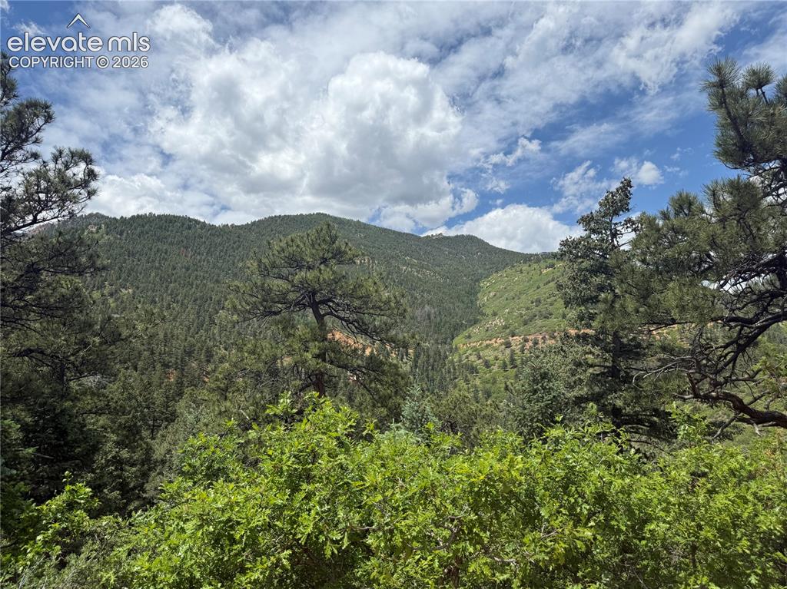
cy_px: 294
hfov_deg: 71.6
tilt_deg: +8.7
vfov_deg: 56.8
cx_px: 394
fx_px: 545
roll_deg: +0.7
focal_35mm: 24
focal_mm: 6.76
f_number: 1.78
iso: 80
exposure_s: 1/5714
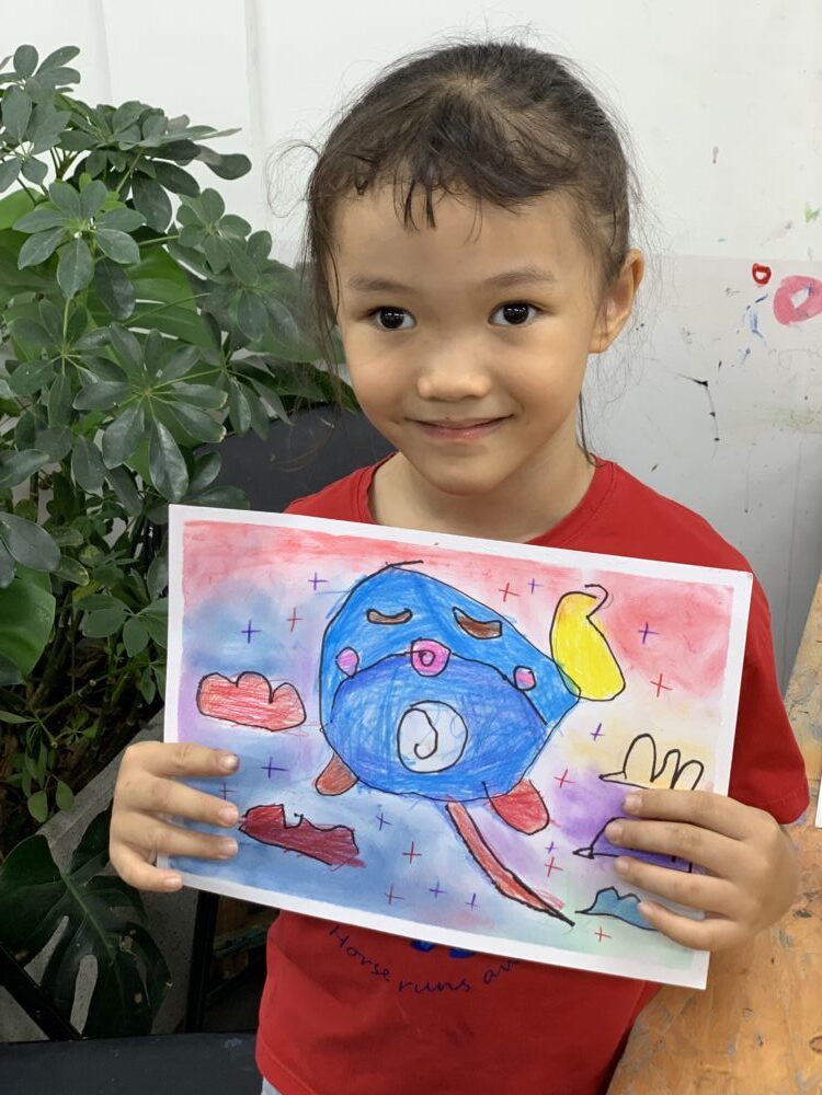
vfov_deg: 36.8
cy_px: 548
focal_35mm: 52
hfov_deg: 28.0
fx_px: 1646
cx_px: 411
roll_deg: +1.7
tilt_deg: -21.7
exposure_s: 1/100
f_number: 2.4
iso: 100
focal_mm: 6
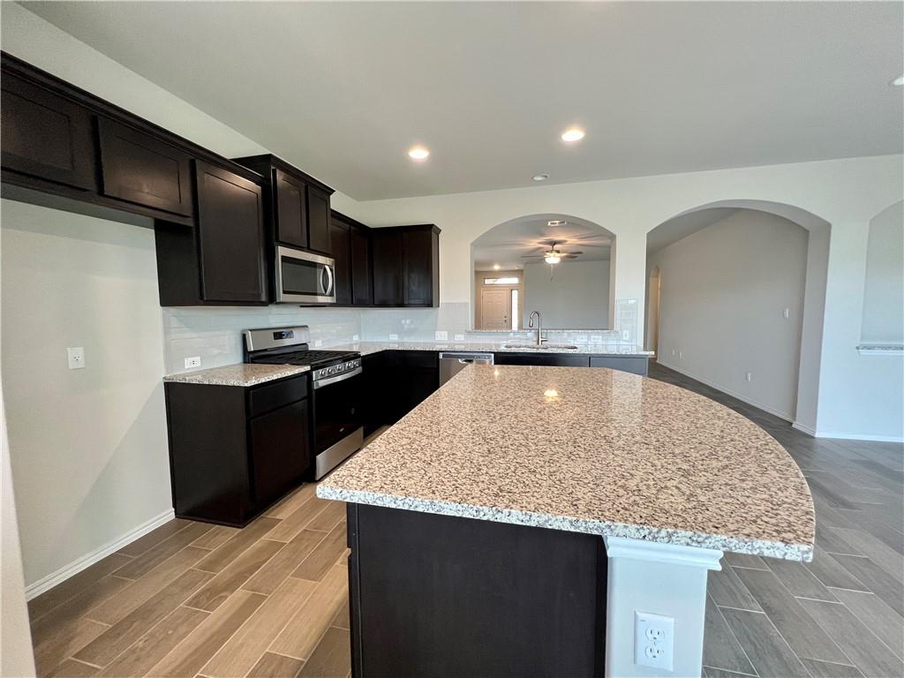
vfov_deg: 89.9
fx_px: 339
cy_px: 339
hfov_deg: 106.2
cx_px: 452
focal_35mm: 13
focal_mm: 1.57
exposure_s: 1/60
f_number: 1.8
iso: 250
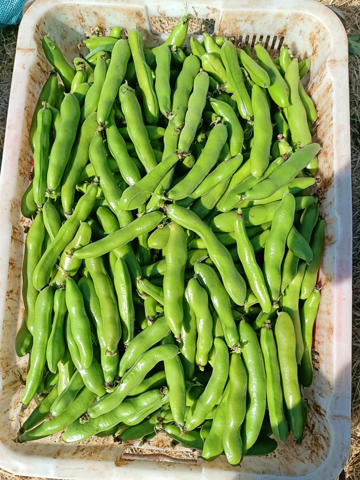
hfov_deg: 51.3
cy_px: 240
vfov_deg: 65.3
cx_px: 180
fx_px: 374
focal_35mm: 27
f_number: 1.9
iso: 101
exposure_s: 1/709
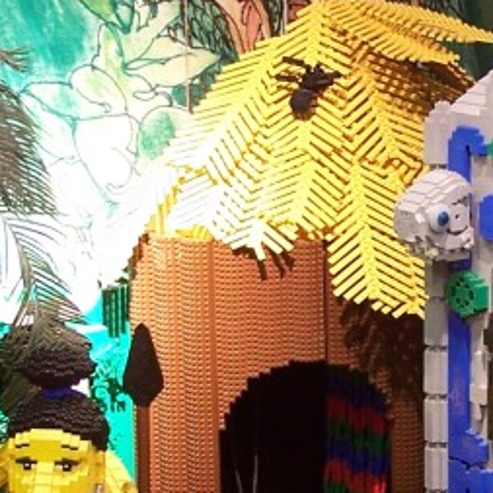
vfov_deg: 12.8
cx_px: 534
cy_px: 259
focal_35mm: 136
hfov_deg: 12.6
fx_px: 2191
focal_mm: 6.3
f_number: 2.8
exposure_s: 1/3
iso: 80
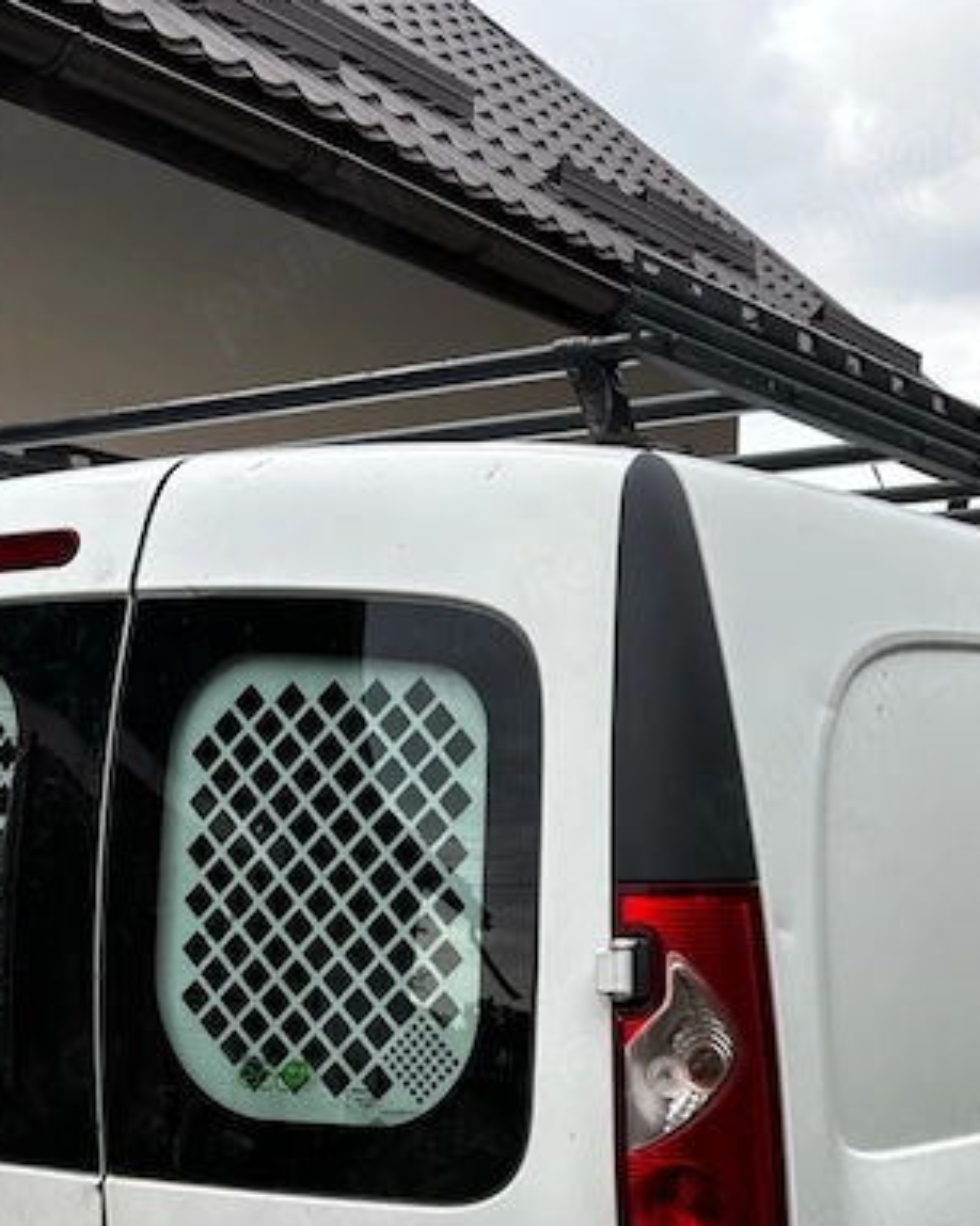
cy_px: 1261
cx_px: 528
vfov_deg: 32.2
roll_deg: -0.1
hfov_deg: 28.6
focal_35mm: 53
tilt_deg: -14.6
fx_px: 1923
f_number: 1.6
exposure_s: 1/887
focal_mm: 5.96
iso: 50
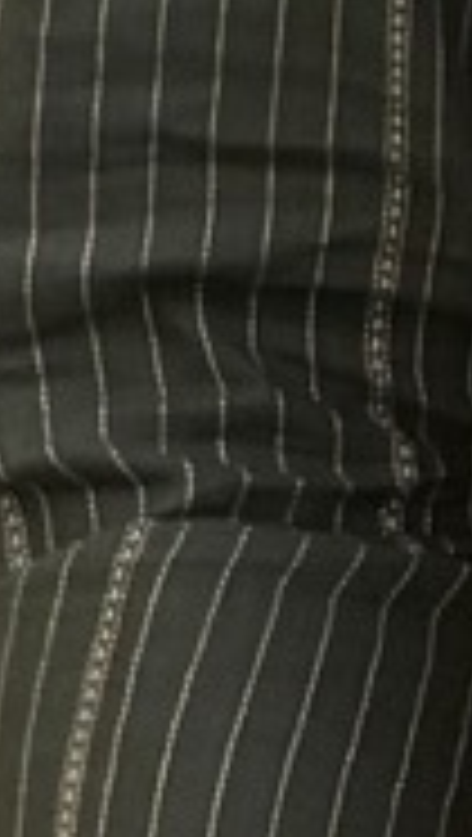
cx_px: 1839
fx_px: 16620
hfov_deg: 1.6
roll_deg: -0.4
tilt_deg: -4.4
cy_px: -1534
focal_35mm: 749
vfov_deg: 2.8
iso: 100
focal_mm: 16.89
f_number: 2.8
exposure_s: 1/121
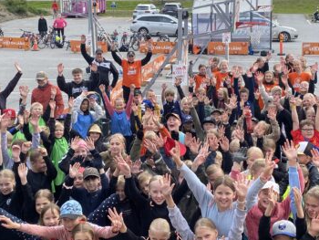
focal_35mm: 57
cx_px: 158
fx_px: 526
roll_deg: +2.0
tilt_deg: -10.3
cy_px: 100
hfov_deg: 33.8
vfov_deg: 25.7
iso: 32
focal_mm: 4.25
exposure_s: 1/1025
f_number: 1.8
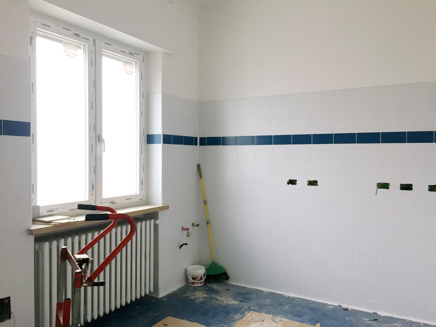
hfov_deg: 61.7
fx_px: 365
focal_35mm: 29
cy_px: 164
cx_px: 218
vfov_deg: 48.2
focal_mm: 4.15
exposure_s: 1/33
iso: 80
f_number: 2.2
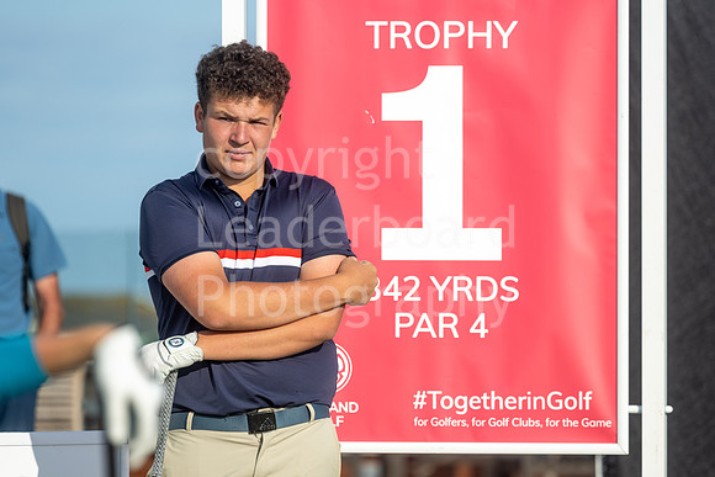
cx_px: 341
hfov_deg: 6.4
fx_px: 6429
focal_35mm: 324
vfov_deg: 4.2
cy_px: 249
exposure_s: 1/1000
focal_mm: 300
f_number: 5.6
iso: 160
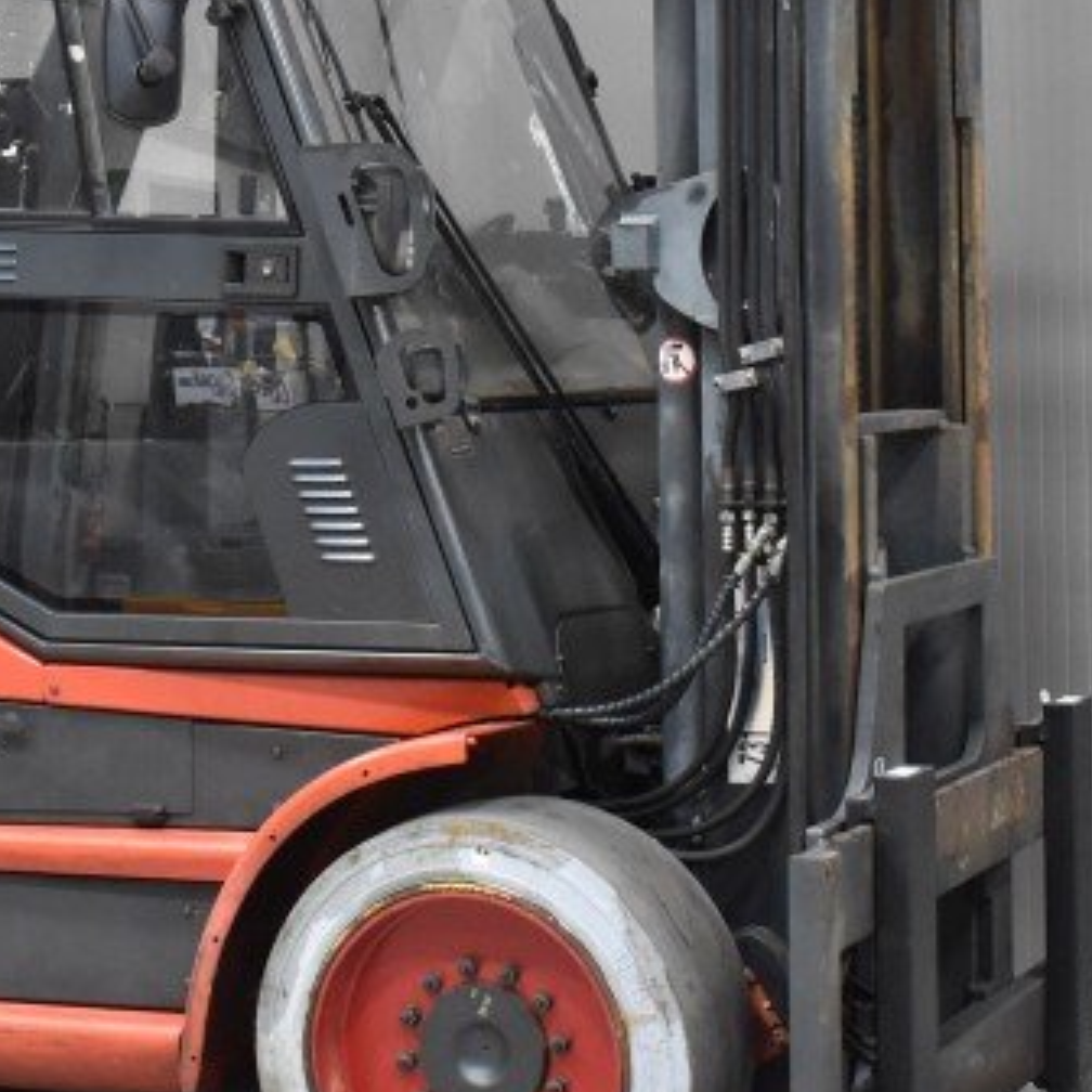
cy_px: 114
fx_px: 3409
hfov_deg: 18.2
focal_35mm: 96
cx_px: 426
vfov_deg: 17.9
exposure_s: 1/40
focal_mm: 21
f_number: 4.5
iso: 1250
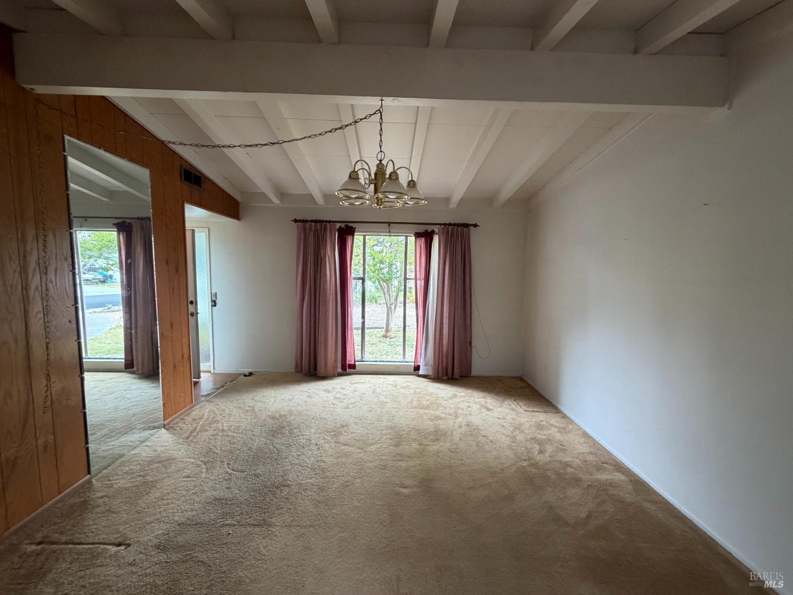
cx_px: 396
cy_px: 298
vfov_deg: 85.7
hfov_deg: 102.1
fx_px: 321
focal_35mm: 14
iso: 320
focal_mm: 2.22
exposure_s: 1/109
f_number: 2.2
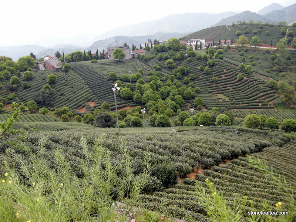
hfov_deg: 52.6
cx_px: 148
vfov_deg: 40.7
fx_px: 299
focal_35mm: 35
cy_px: 111
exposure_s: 1/65.4
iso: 64
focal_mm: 7.5
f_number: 3.4
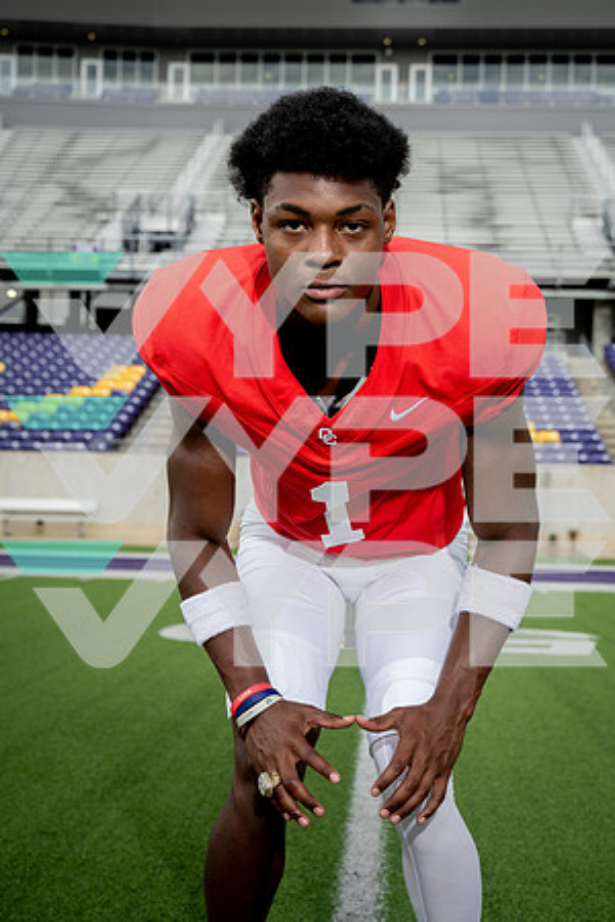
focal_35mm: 53
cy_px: 461
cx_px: 308
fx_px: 1358
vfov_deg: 37.5
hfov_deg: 25.5
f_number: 5.6
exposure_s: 1/250
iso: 640
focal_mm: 53
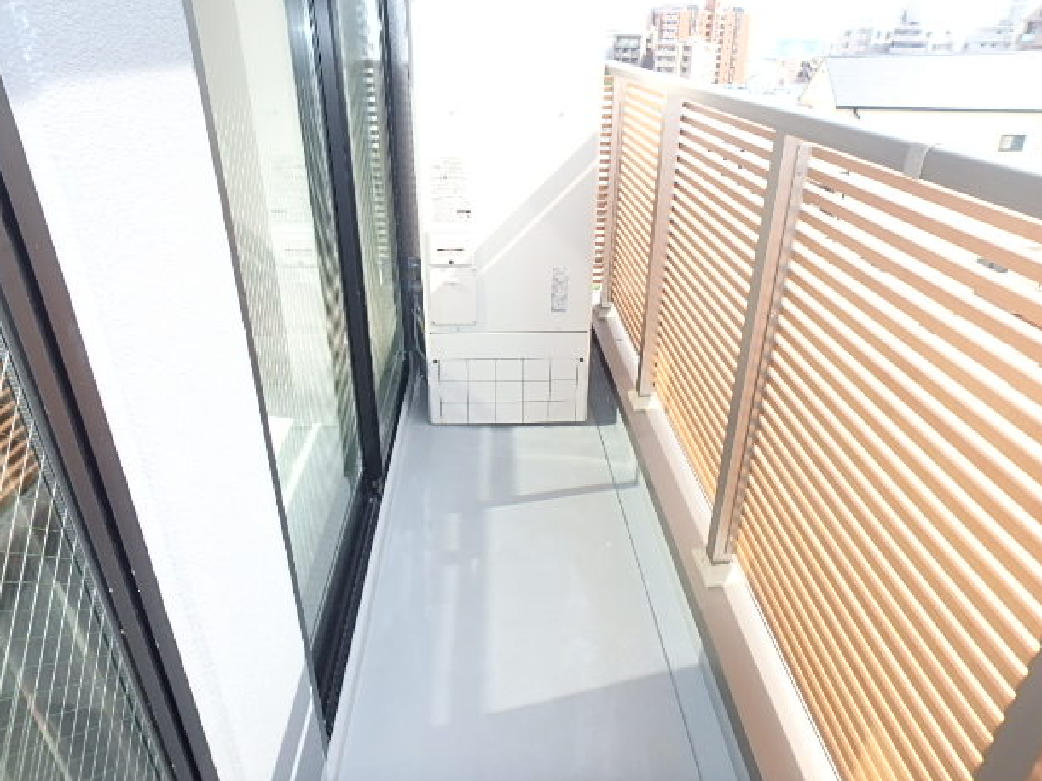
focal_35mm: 22
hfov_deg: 76.4
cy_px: 389
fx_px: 662
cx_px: 530
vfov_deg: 61.1
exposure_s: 1/160
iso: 125
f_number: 3.5
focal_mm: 3.7
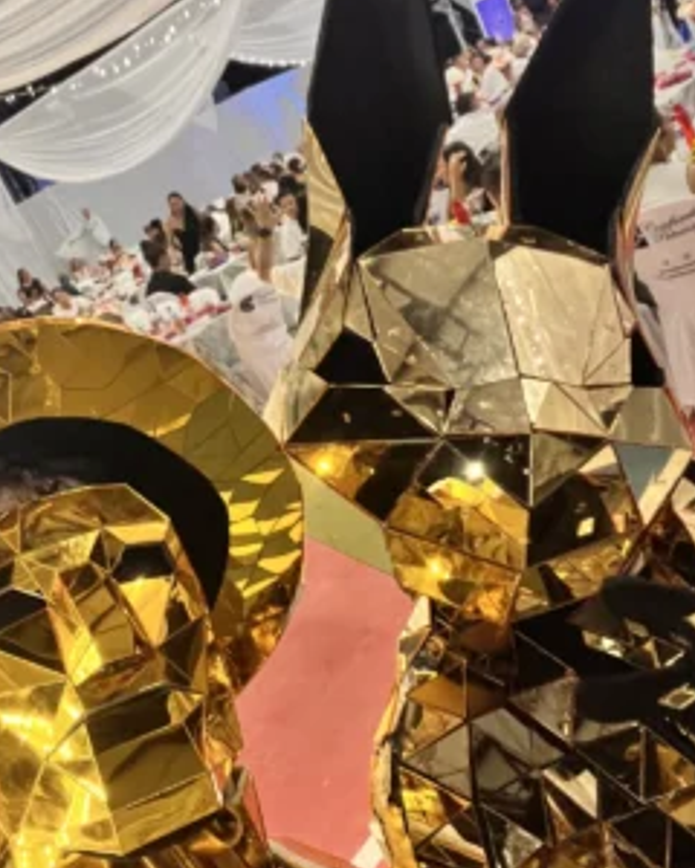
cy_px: 451
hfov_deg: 38.1
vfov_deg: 46.8
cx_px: 281
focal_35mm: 39
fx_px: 1003
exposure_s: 1/40
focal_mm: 2.71
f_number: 2.2
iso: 320
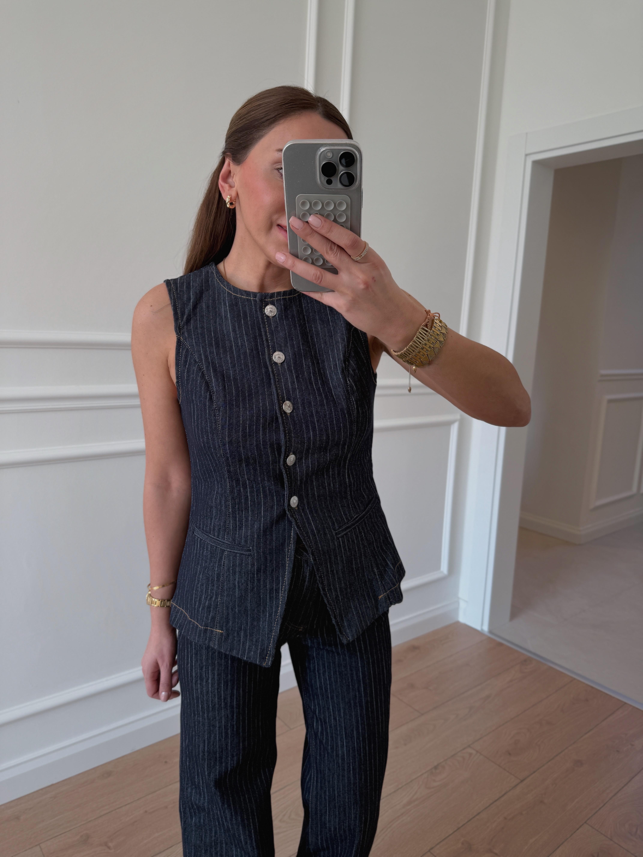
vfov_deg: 71.6
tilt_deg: -34.6
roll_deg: -2.3
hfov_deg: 56.8
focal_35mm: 24
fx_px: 594
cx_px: 322
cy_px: 428
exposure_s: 1/121
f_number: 1.78
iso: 64
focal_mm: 6.76
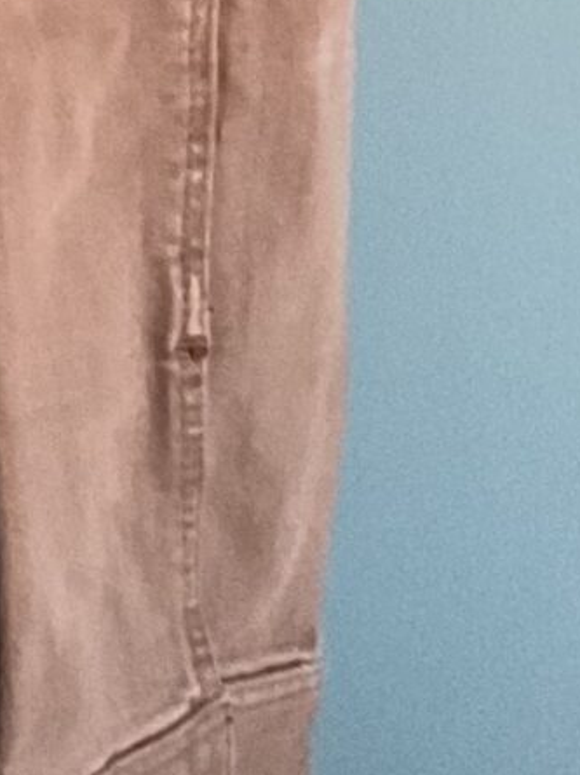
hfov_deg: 8.0
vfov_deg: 10.3
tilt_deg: -13.1
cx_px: -928
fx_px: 3736
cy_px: -1057
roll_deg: -2.1
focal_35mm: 167
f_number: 1.8
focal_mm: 3
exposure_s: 1/30
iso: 250
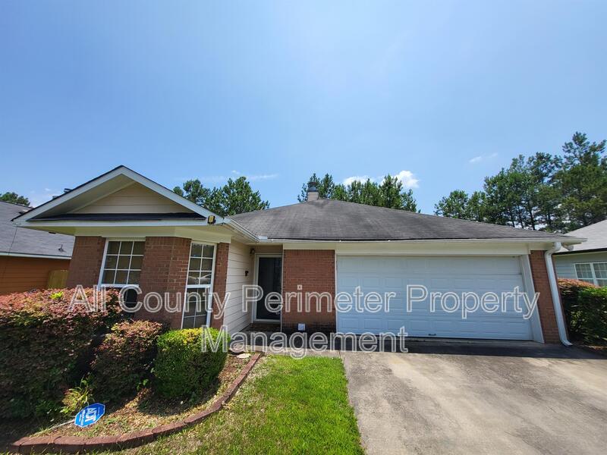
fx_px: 228
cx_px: 304
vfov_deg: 89.9
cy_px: 228
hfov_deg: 106.2
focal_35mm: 13
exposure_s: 1/1238
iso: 32
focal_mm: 1.74
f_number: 2.2
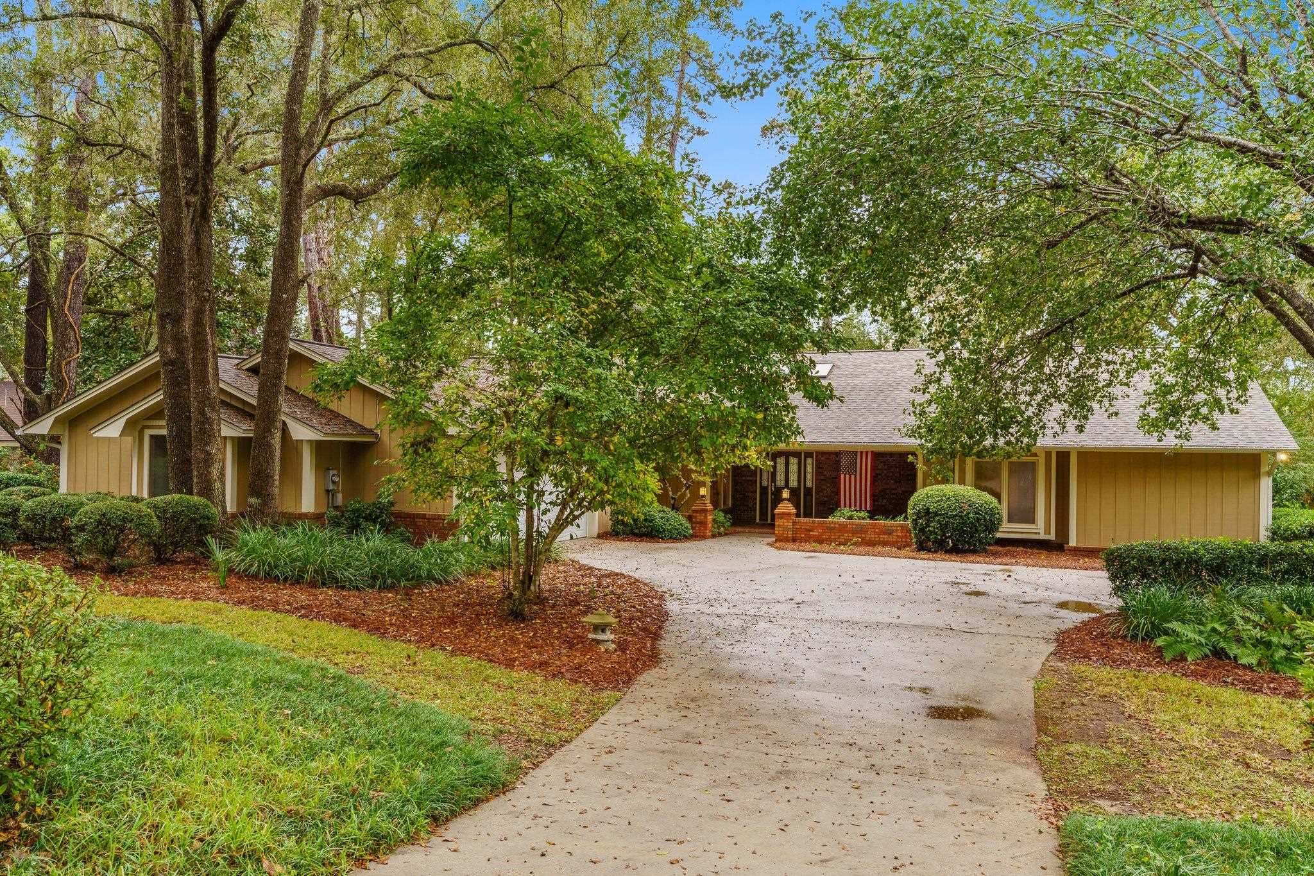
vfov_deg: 49.5
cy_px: 438
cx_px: 657
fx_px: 949
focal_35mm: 26
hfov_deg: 69.4
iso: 100
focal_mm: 26
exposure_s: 1/13
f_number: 9
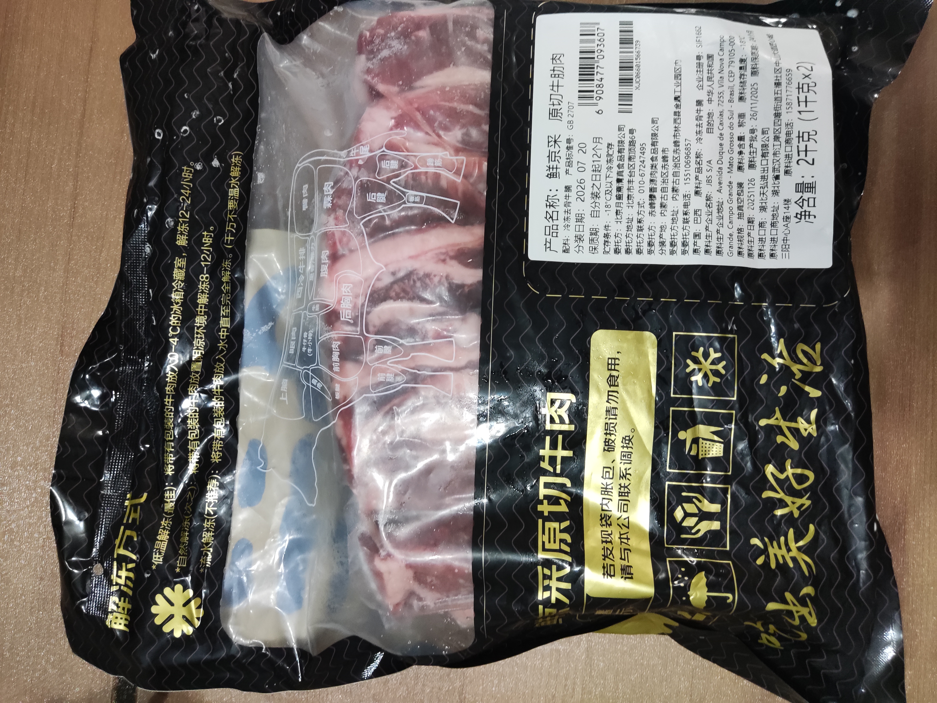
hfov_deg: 69.4
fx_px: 677
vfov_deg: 54.9
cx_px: 468
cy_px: 352
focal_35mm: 25
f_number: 1.79
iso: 717
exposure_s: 1/50
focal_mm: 4.71
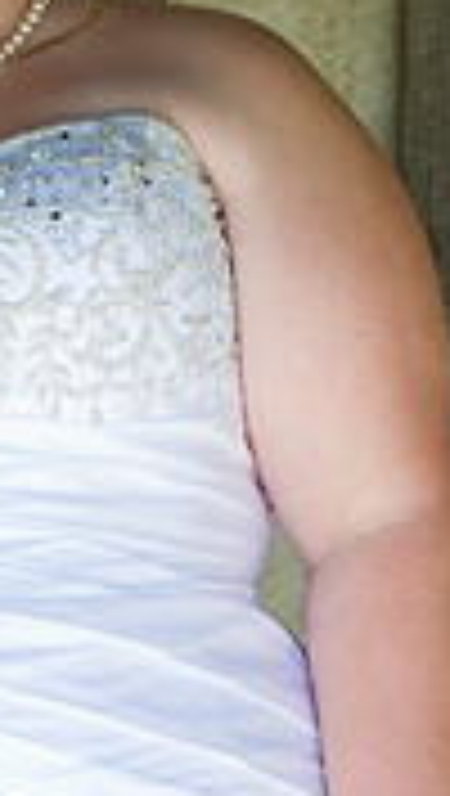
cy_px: 202
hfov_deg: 3.2
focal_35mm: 377
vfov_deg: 5.7
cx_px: -176
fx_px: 7971
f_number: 3.2
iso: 200
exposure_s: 1/160
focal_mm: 110
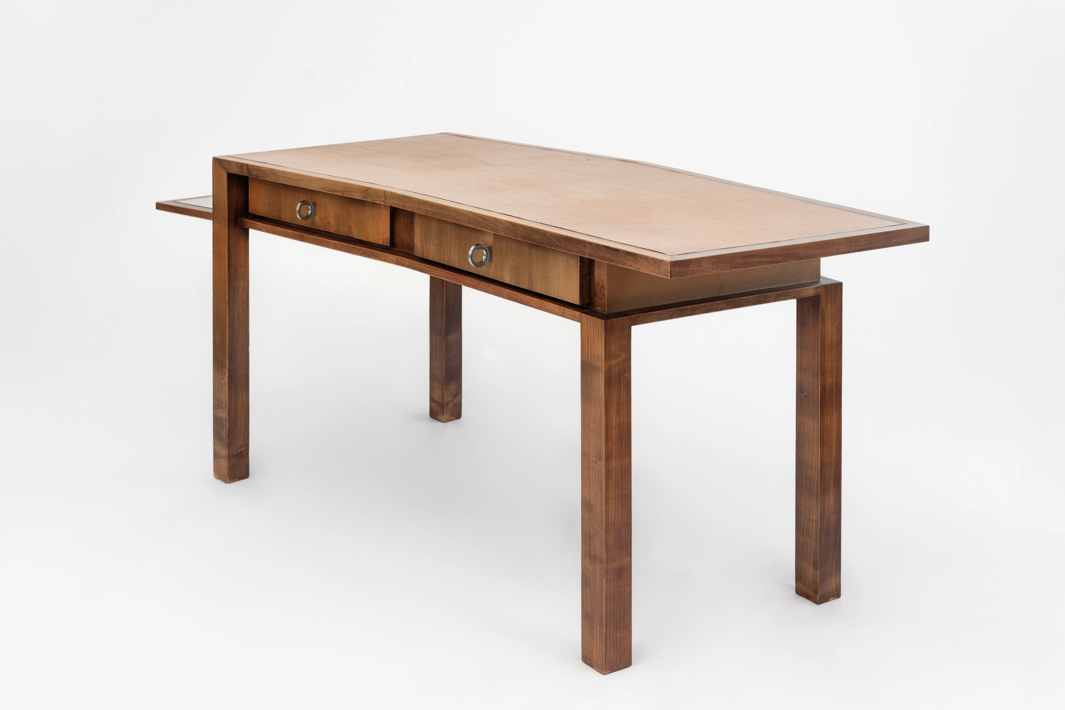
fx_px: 1479
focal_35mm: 50
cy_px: 355
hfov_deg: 39.6
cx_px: 532
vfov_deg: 27.0
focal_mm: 50
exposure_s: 1/50
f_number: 8
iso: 250
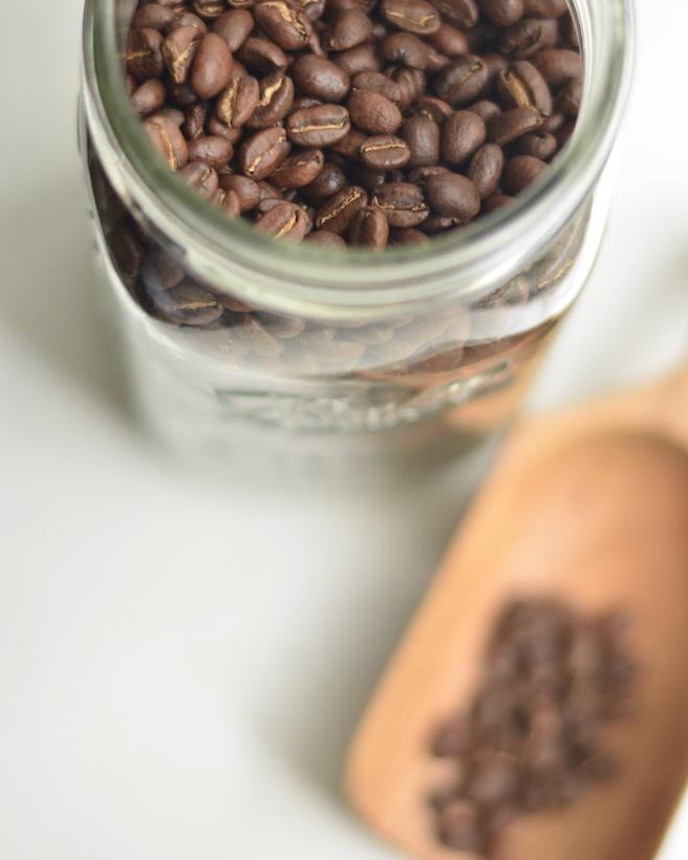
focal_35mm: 85
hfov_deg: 18.1
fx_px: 2163
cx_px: 345
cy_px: 369
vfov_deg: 22.5
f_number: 1.8
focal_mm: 50
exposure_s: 1/160
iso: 800
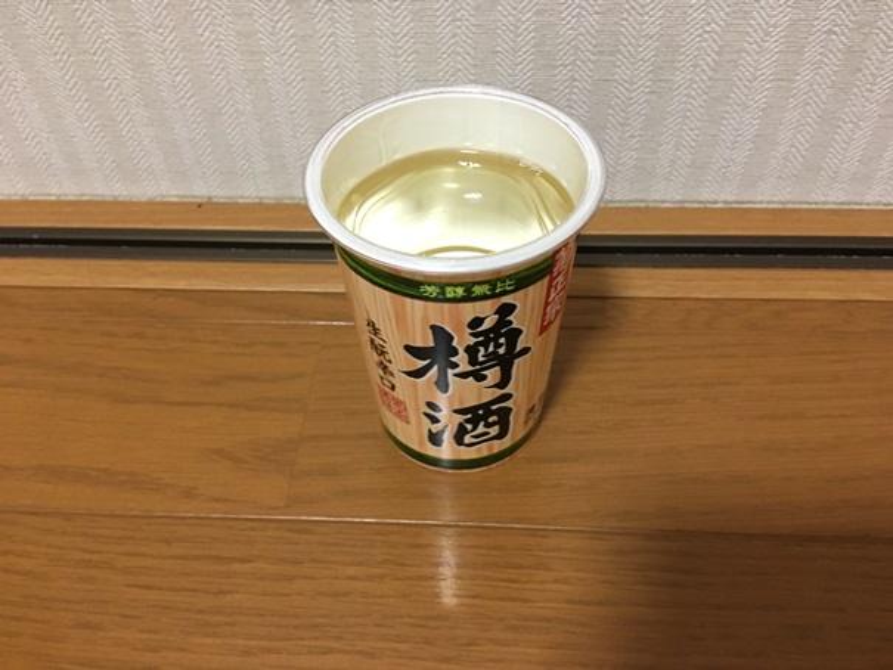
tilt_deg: -48.8
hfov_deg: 61.6
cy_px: 335
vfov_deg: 48.2
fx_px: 748
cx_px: 446
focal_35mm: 29
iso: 160
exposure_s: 1/30
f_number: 2.2
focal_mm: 4.15
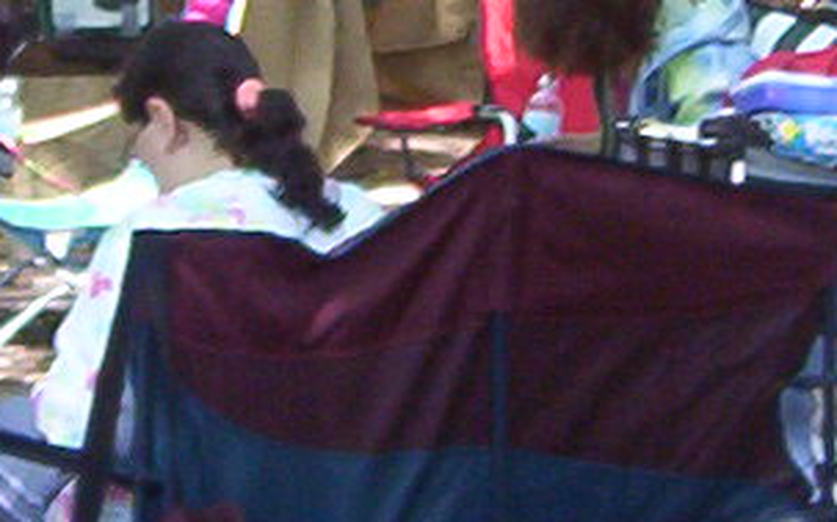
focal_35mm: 206
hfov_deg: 10.2
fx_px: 4696
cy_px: -44
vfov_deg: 6.3
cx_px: 467
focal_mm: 5.54
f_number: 2.76
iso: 100
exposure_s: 1/67
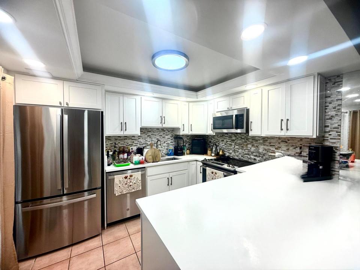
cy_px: 135
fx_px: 146
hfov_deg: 102.1
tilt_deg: -0.8
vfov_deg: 85.7
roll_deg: +0.0
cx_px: 180
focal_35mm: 14
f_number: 2.2
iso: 64
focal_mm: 2.22
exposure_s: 1/120
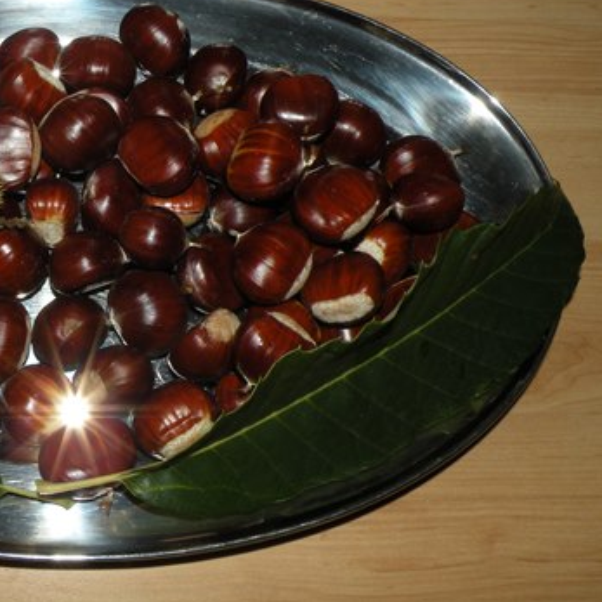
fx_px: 866
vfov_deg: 38.1
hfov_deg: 36.4
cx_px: 82
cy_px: 224
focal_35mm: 44
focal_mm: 4.7
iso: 64
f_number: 8
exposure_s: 1/60
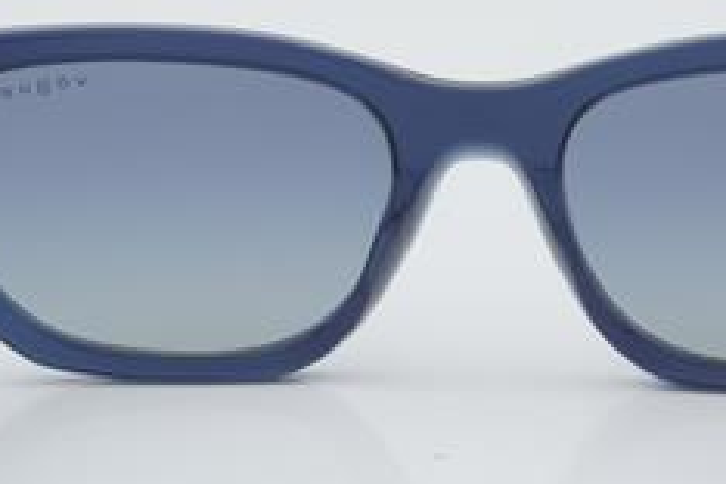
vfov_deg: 10.7
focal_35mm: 128
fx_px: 2581
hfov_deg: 16.0
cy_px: 208
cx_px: 484
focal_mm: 50
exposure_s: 1/3
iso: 100
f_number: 32
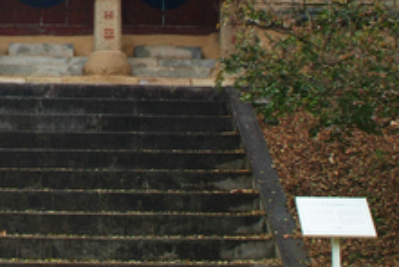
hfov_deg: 20.9
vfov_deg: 14.3
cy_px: 29
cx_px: 26
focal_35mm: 95
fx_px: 1054
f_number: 5.6
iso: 200
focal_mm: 20
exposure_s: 1/125
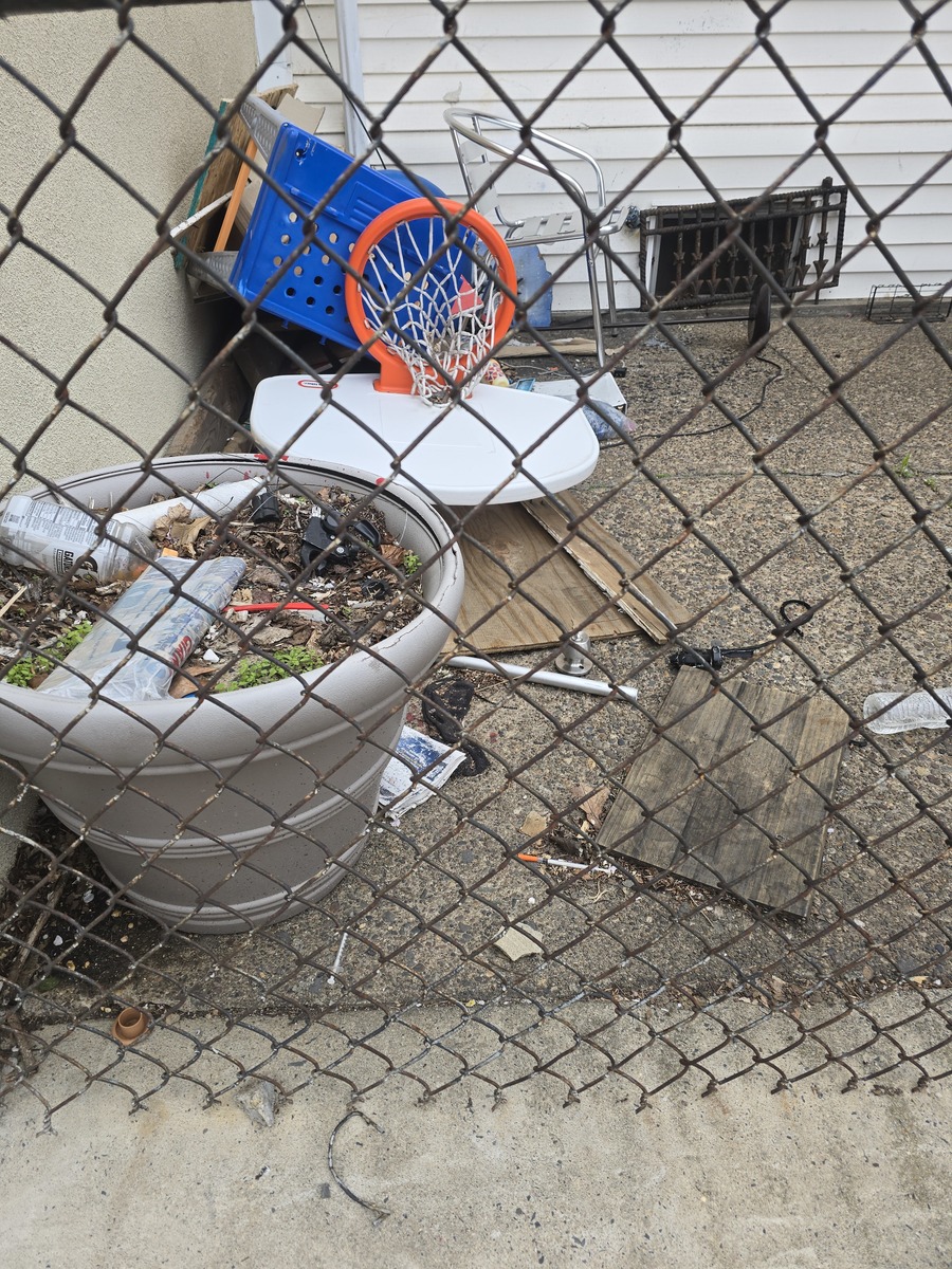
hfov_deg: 58.9
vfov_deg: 73.9
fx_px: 843
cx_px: 476
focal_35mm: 23
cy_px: 634
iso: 25
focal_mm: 6.3
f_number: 1.7
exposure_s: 1/180
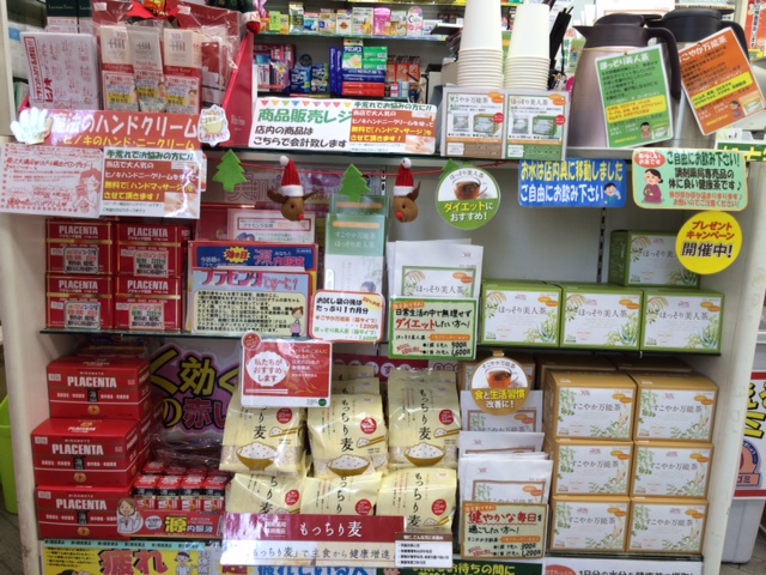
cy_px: 288
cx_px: 383
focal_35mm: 30
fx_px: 664
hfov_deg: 60.0
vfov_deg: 46.8
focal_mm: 4.12
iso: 40
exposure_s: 1/50
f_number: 2.2
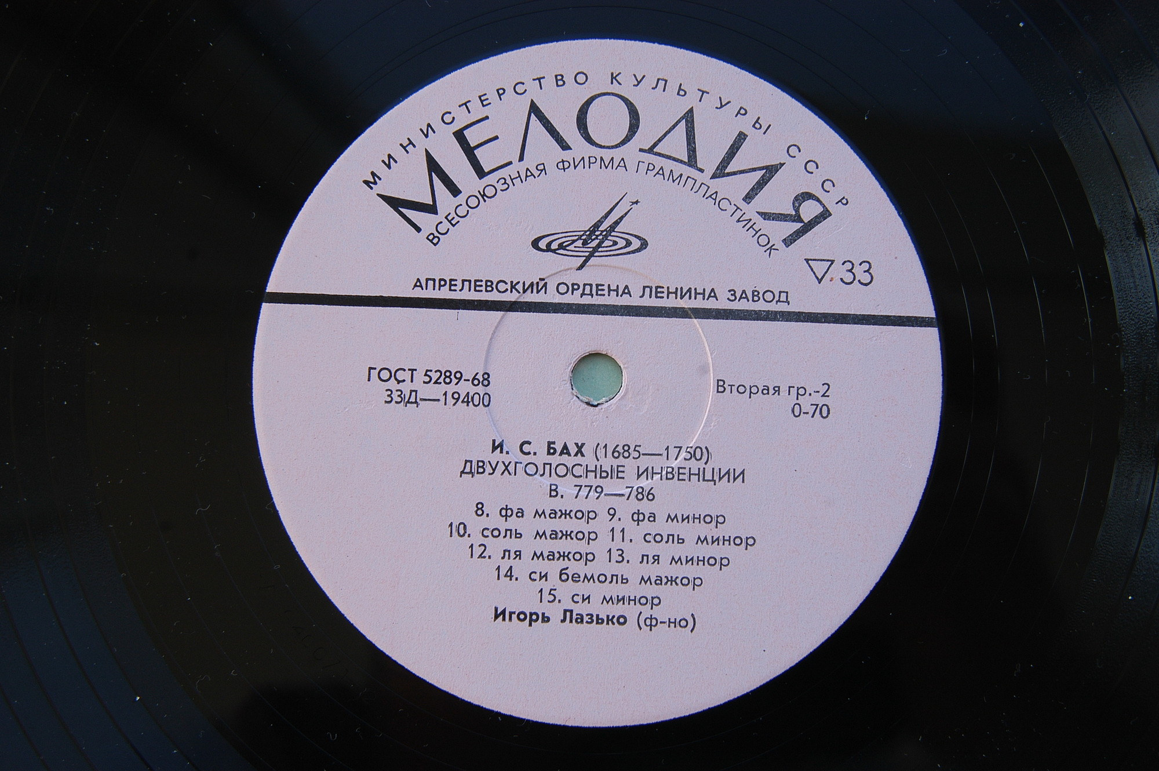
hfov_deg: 37.9
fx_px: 1689
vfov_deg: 25.7
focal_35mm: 52
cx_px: 580
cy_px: 386
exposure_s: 1/125
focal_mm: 35
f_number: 5.6
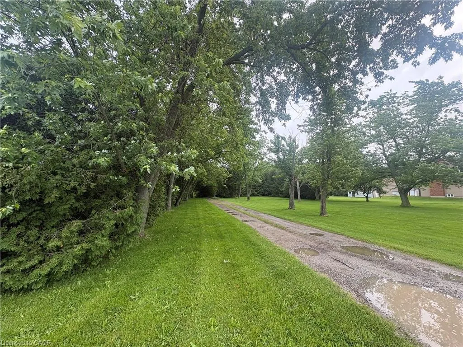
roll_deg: +0.2
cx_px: 232
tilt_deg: +6.3
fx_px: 187
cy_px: 174
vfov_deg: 85.7
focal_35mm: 14
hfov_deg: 102.1
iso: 64
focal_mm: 2.22
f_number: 2.2
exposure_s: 1/375
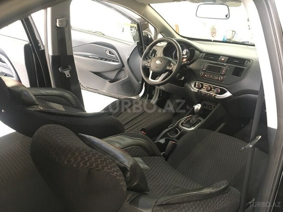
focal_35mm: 29
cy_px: 106
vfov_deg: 48.2
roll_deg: -3.4
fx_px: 237
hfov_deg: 61.7
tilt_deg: -22.0
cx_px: 142
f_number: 2.2
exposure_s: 1/17
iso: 400
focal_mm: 4.15
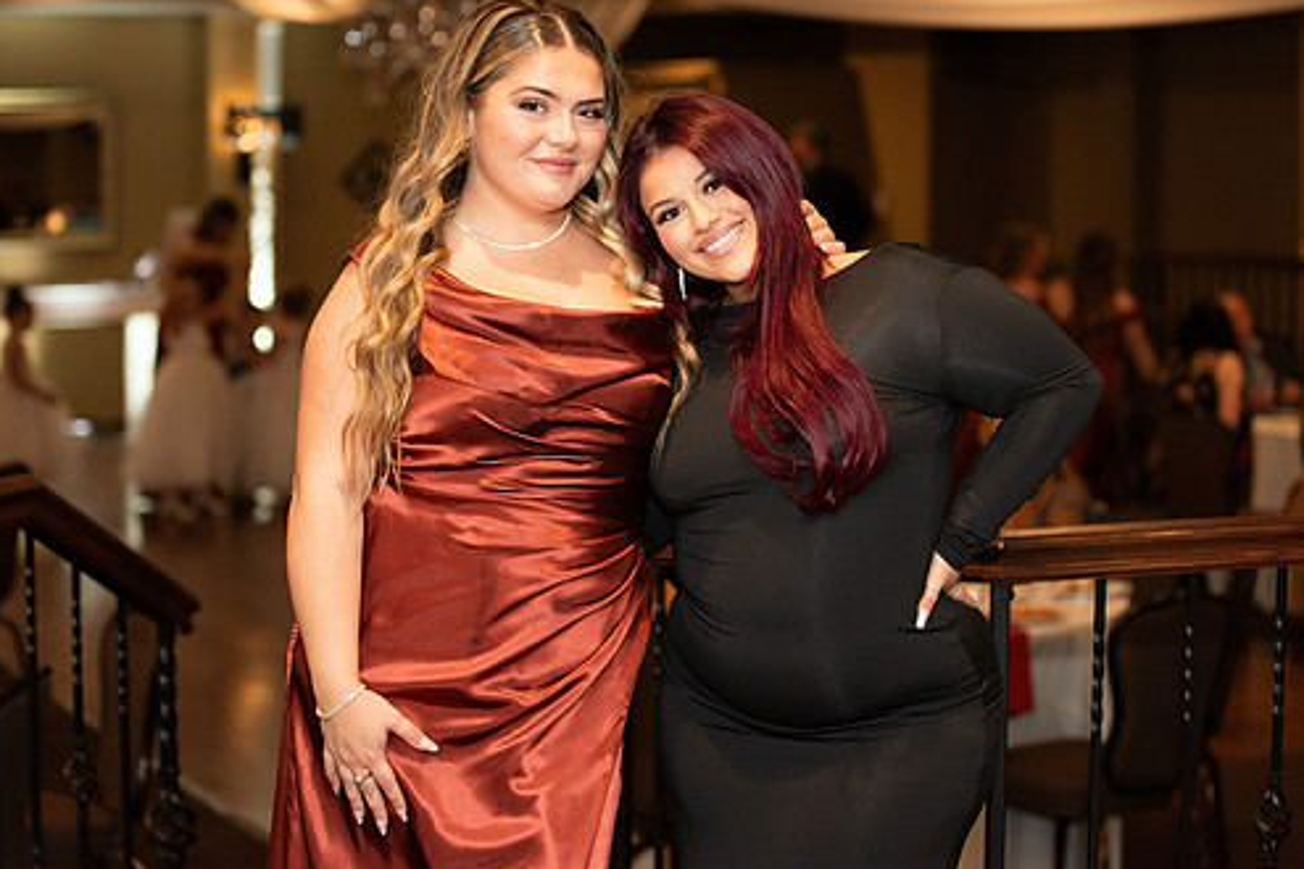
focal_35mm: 82
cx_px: 672
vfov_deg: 16.6
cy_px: 373
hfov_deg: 24.8
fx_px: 2970
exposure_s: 1/160
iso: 2000
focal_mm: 70
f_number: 2.8
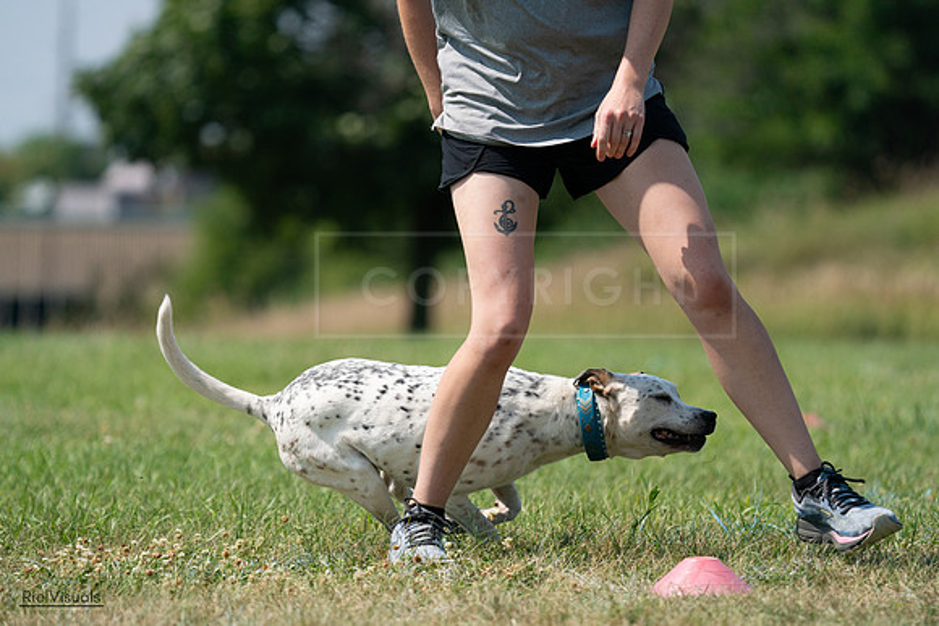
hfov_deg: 6.2
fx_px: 8661
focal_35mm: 332
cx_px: 470
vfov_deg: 4.1
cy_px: 313
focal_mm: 332
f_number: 6.3
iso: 500
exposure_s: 1/4000
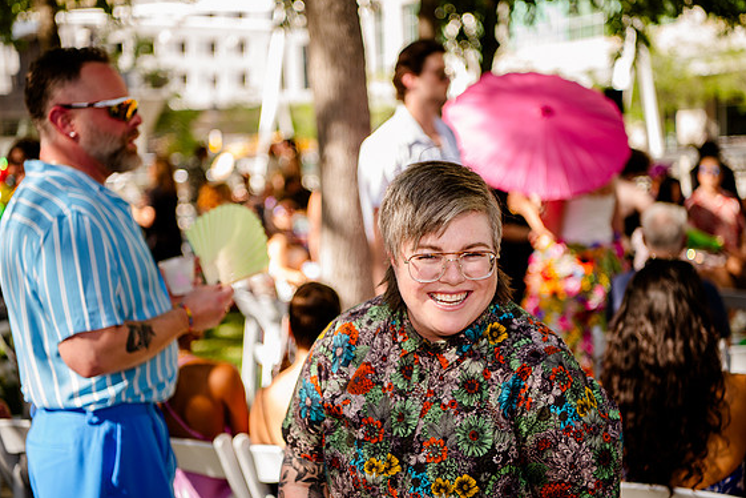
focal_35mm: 64
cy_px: 248
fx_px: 1326
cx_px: 362
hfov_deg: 31.4
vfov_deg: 21.2
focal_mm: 60
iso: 200
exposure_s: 1/400
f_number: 2.8
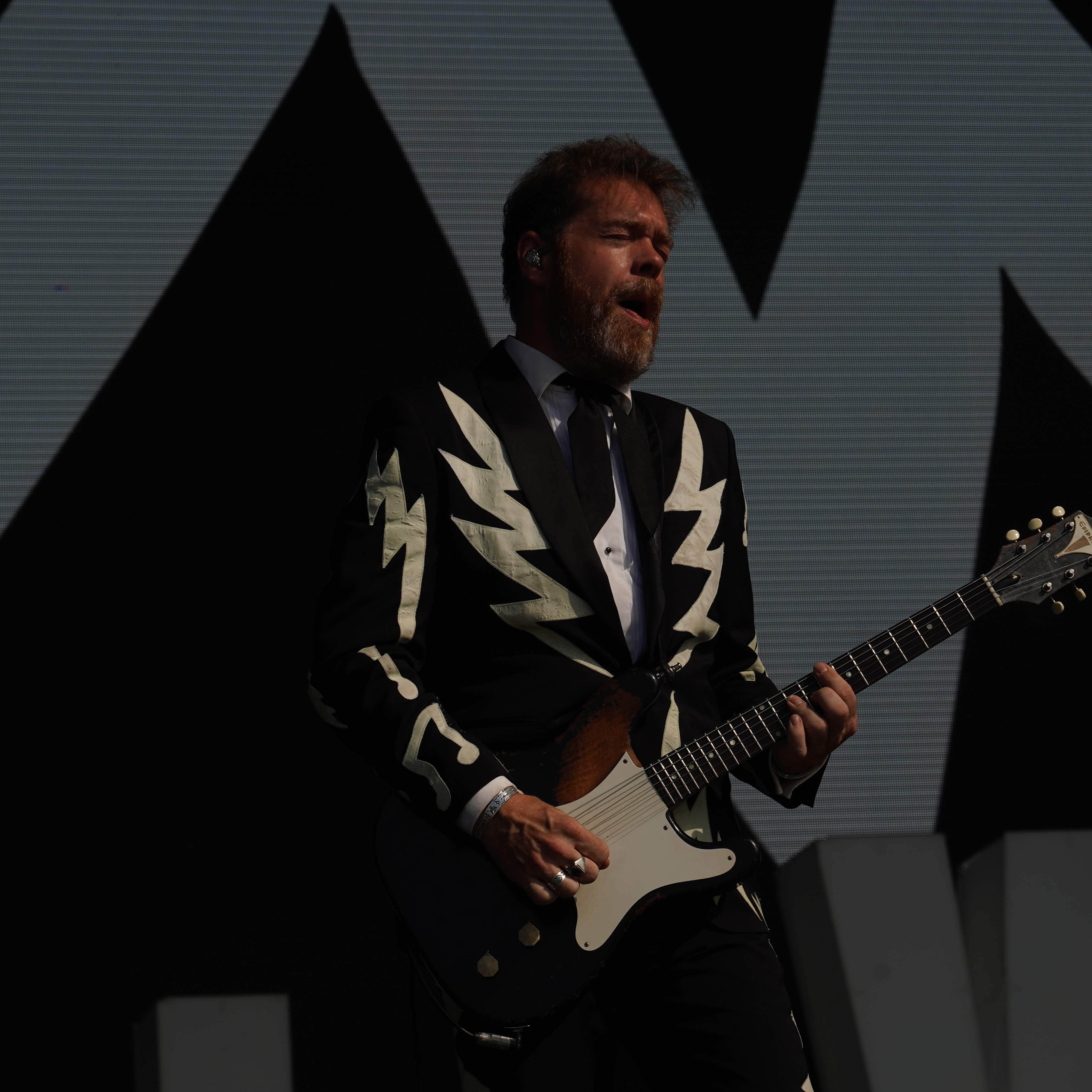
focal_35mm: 134
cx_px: 517
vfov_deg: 13.0
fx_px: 4783
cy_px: 546
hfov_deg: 13.0
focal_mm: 105
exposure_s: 1/1250
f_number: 8
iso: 100
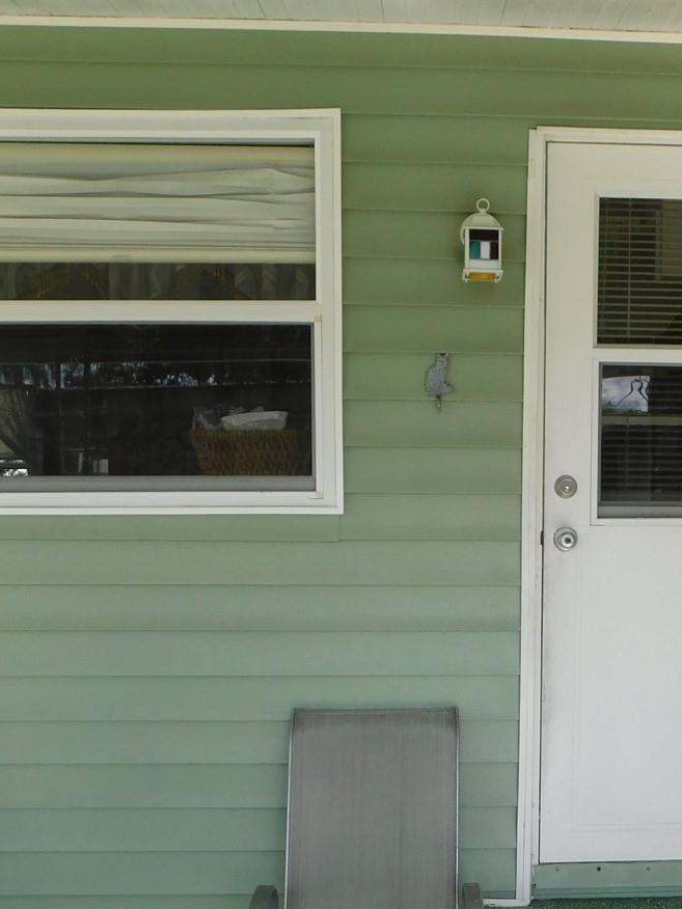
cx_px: 489
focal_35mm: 42
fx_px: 1103
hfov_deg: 33.8
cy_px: 582
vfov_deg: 44.3
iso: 125
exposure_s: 1/400
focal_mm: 4
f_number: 3
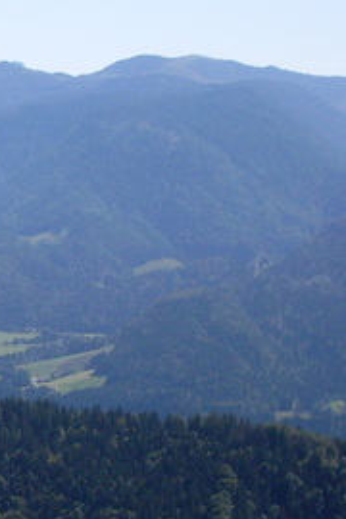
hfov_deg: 10.7
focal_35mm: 117
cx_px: -361
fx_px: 1687
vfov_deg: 17.5
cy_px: 344
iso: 80
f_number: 8.4
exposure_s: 1/180
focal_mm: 6.3
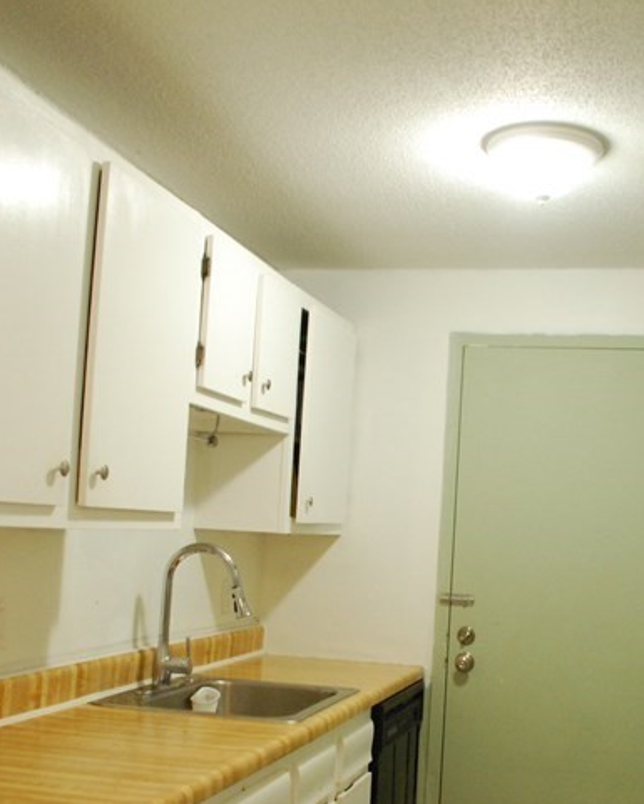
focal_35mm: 45
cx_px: 410
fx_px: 1072
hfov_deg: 33.3
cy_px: 505
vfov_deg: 40.8
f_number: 6.3
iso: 1600
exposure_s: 1/15
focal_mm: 20
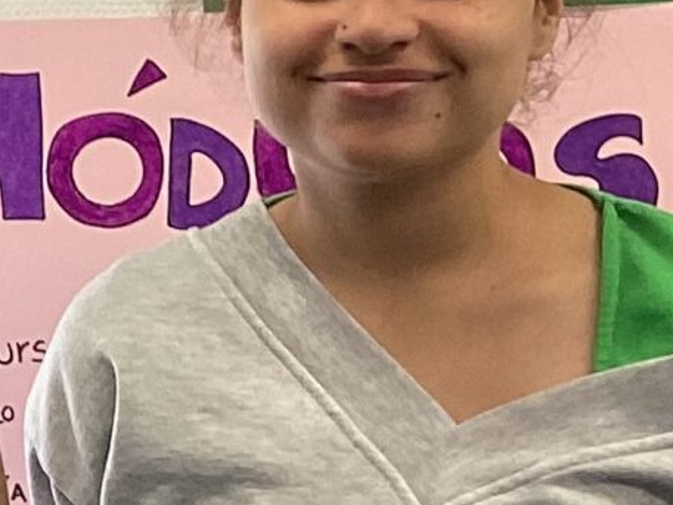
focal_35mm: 174
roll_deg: +1.0
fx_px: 3383
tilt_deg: -0.6
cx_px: -871
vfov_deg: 8.5
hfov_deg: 10.1
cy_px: 254
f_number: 2.4
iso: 50
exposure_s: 1/50
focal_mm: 3.3
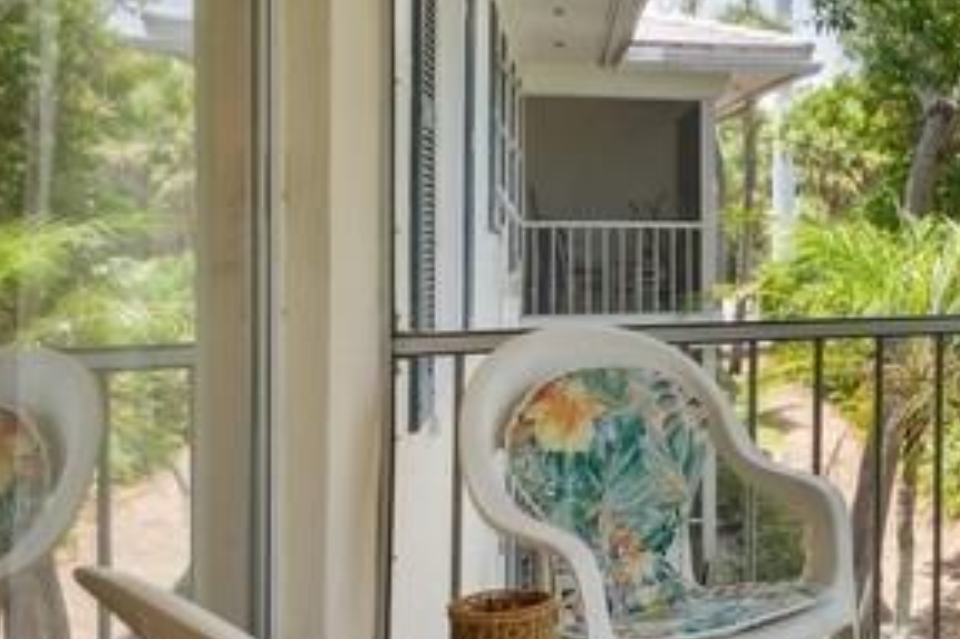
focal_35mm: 47
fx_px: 1253
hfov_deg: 32.4
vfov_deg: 28.4
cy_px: 194
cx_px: 1224
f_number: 5.6
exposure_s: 1/200
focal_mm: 10
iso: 200
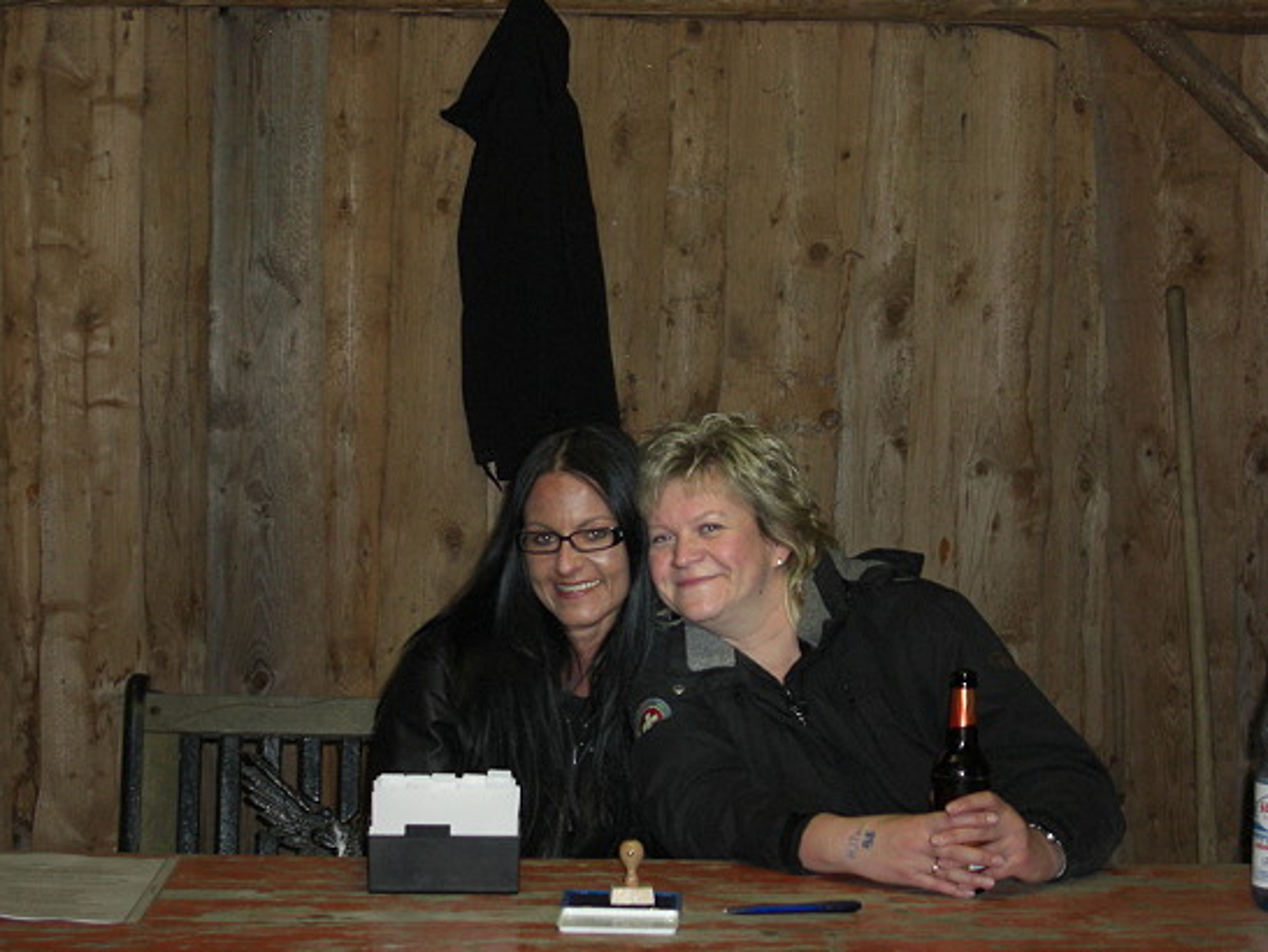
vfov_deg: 19.7
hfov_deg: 26.0
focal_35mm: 75
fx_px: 2748
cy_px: 509
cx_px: 585
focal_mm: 14.2
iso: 200
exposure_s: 1/60
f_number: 4
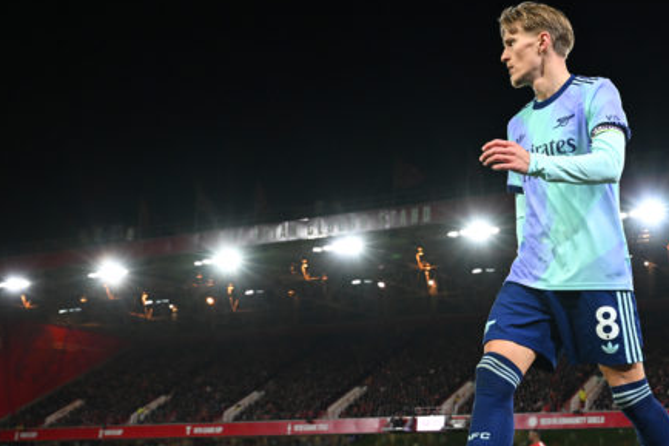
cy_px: 228
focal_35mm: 64
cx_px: 524
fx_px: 1189
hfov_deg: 30.7
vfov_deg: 21.2
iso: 2000
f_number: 4.5
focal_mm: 37
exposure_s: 1/500
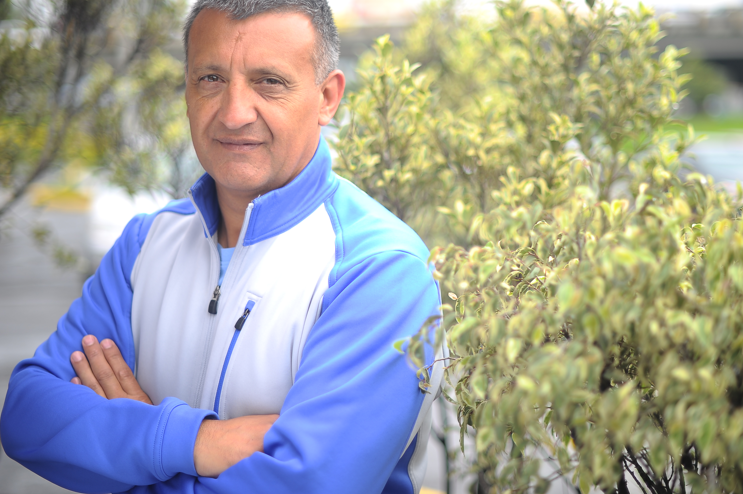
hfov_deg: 33.9
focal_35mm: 59
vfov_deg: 23.0
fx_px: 1217
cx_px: 416
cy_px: 225
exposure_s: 1/800
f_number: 1.4
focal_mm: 50
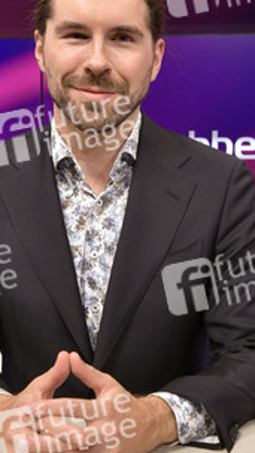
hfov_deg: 27.1
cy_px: 206
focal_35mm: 44
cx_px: 103
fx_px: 529
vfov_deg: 46.3
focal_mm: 32
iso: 2500
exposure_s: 1/200
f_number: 6.3
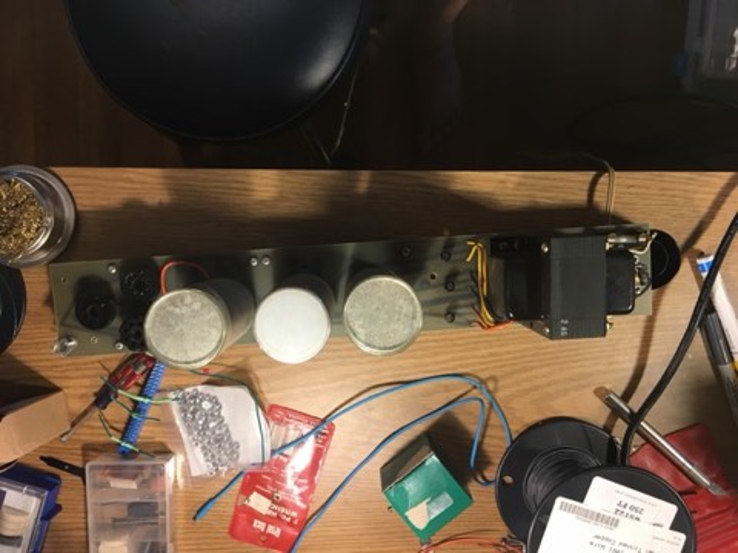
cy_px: 276
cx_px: 369
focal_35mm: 29
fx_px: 618
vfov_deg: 48.2
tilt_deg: -85.6
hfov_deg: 61.7
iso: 50
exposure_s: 1/30
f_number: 2.2
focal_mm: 4.15
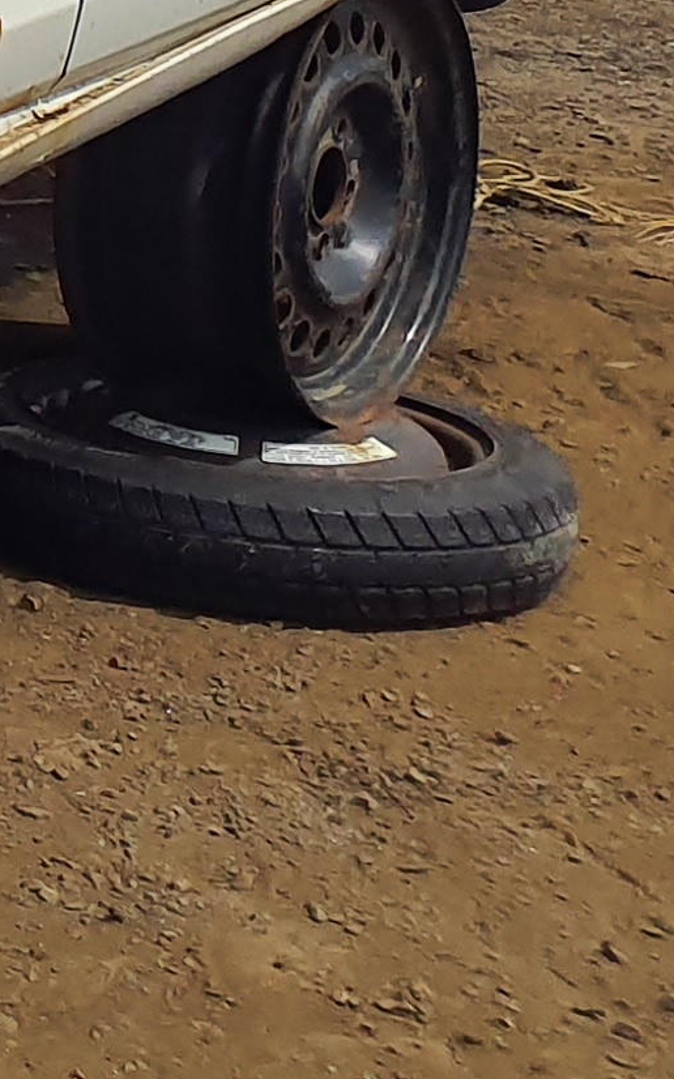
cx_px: -1741
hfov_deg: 7.4
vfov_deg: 14.0
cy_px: -328
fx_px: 4204
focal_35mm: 143
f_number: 1.9
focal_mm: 3.58
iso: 40
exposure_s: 1/3952
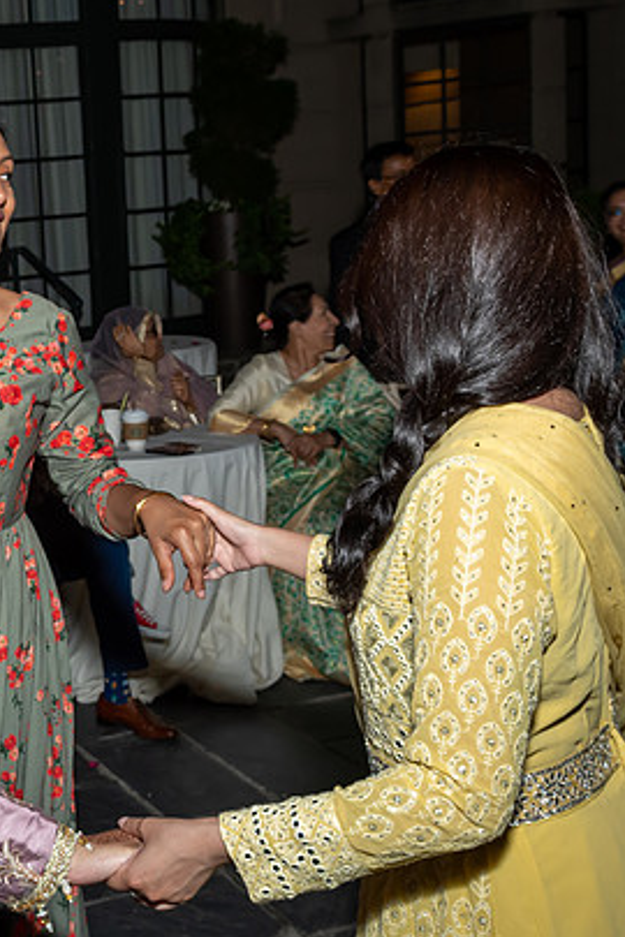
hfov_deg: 24.1
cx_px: -127
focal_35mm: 51
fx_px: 1328
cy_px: 408
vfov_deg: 38.8
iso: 500
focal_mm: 18
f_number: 5.6
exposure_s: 1/250
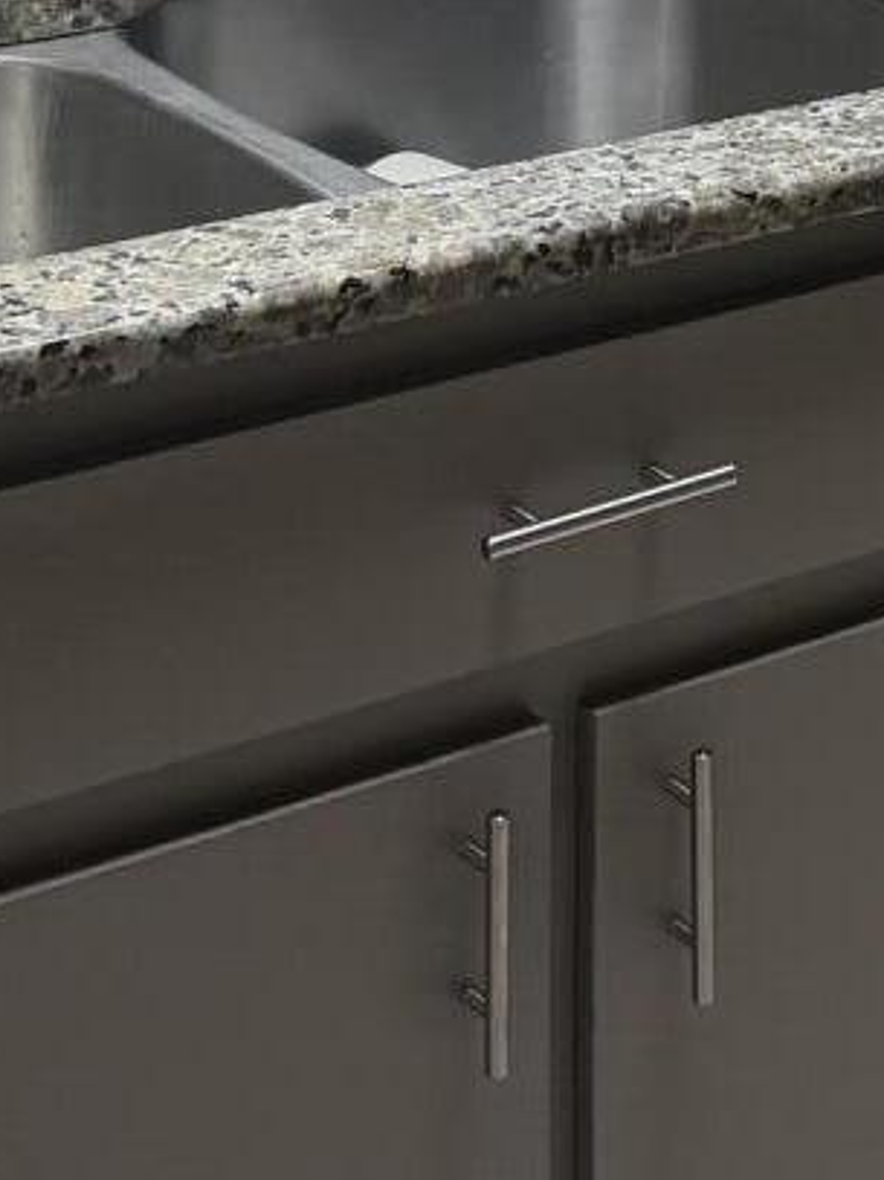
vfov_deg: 15.9
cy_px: -304
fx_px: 4020
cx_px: 1507
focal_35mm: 118
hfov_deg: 11.7
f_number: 1.78
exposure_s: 1/101
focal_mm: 6.76
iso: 200
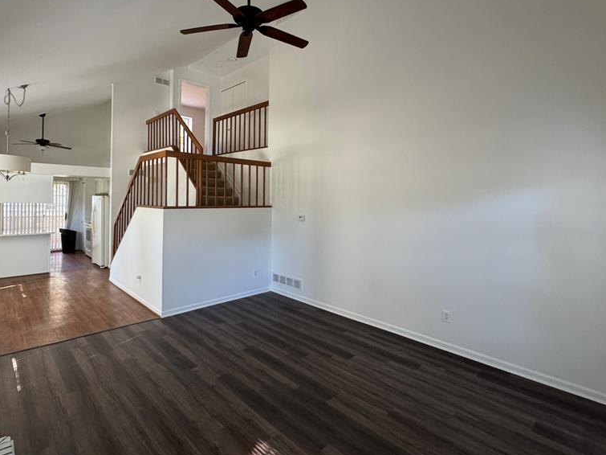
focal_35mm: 19
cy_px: 195
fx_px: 333
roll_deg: -1.2
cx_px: 280
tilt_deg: -0.7
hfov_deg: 84.5
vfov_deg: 68.3
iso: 320
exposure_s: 1/99
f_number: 2.2
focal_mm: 2.22
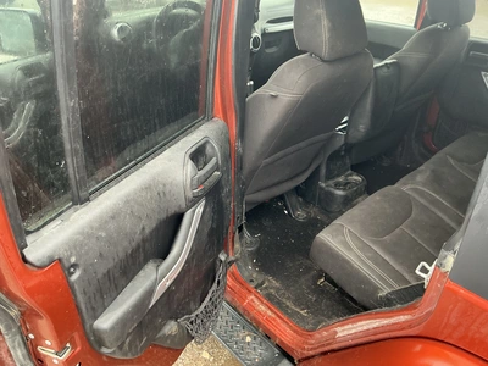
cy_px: 183
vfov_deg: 49.7
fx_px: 395
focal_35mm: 28
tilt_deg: -31.6
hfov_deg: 63.4
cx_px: 244
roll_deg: -4.5
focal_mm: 3
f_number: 1.8
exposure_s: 1/60
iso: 125
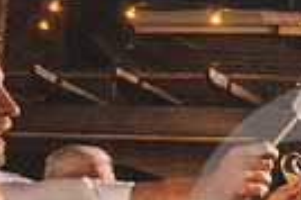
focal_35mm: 104
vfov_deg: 12.6
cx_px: 535
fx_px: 868
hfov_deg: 16.6
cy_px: 284
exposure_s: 1/200
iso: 1000
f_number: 2.8
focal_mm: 24
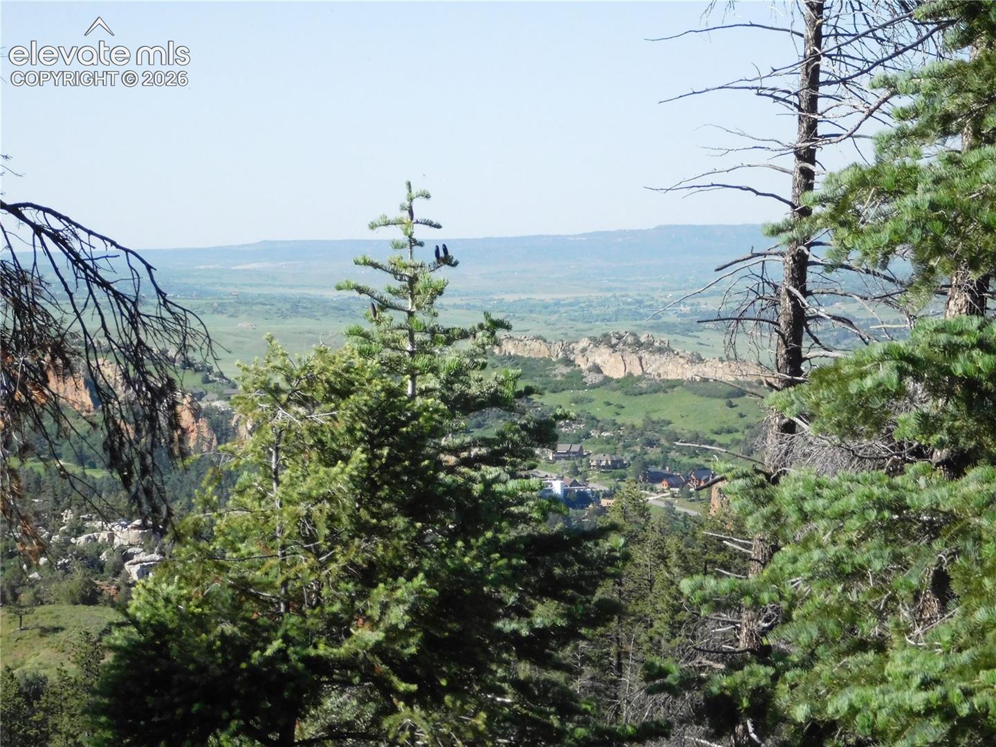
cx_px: 498
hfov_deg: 14.7
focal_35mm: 134
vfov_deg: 11.1
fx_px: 3856
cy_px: 374
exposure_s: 1/640
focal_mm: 23.7
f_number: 10
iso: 800
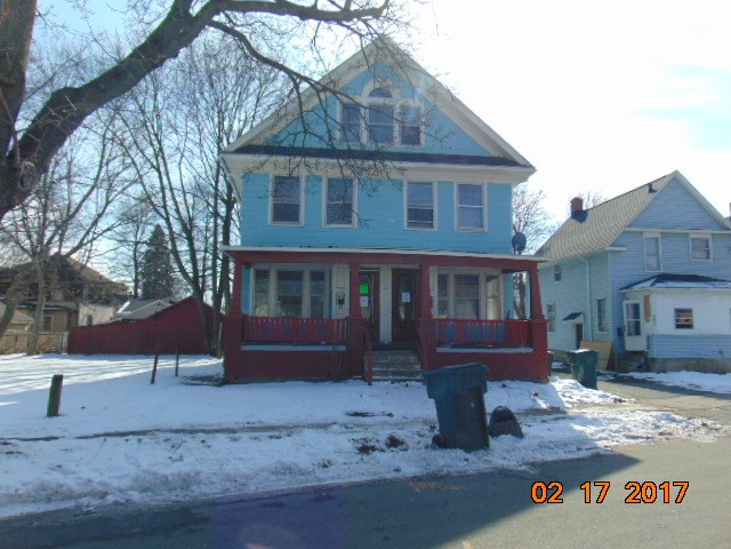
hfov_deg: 69.4
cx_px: 366
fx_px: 528
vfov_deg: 54.9
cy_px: 274
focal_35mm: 25
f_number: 7.7
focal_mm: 4.5
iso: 80
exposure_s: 1/200
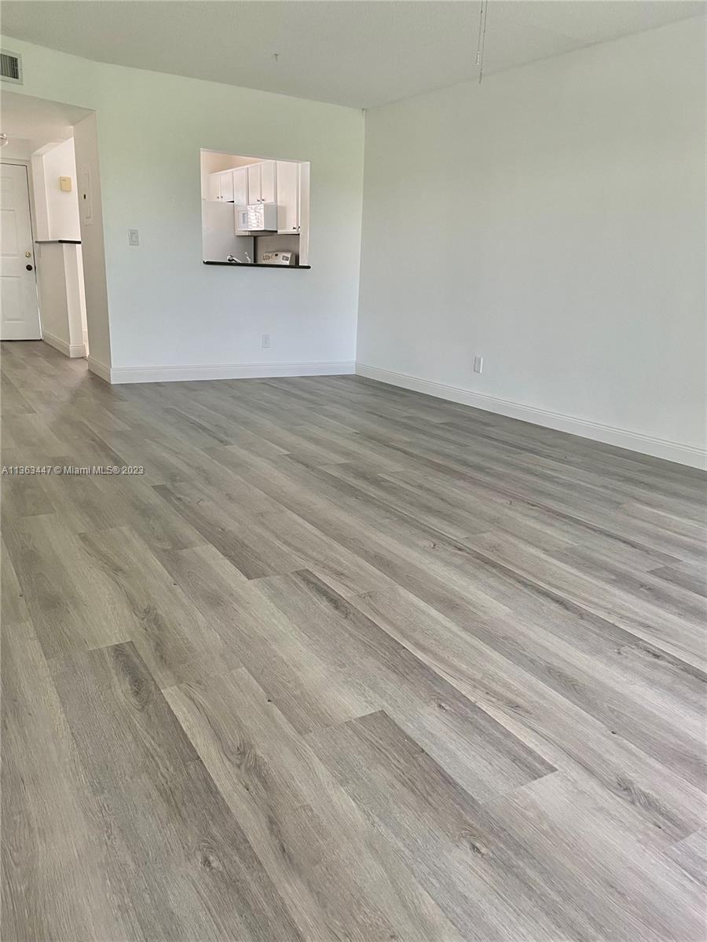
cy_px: 471
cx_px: 354
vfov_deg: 67.3
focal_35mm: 26
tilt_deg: -16.0
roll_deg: -2.0
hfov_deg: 53.1
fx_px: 708
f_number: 1.6
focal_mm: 4.2
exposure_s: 1/71
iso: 125
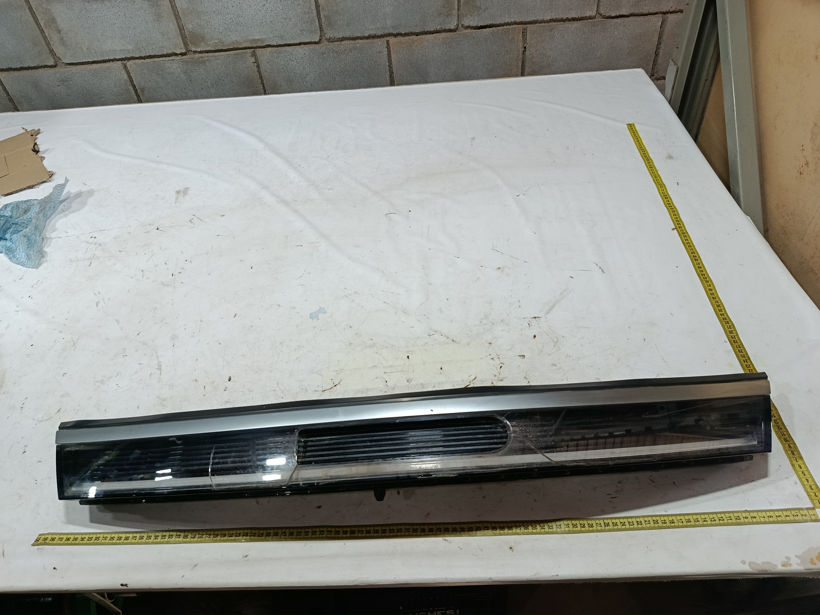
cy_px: 308
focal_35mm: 24
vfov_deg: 56.8
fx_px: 569
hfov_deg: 71.6
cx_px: 410
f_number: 1.7
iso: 155
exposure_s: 1/120
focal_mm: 5.24
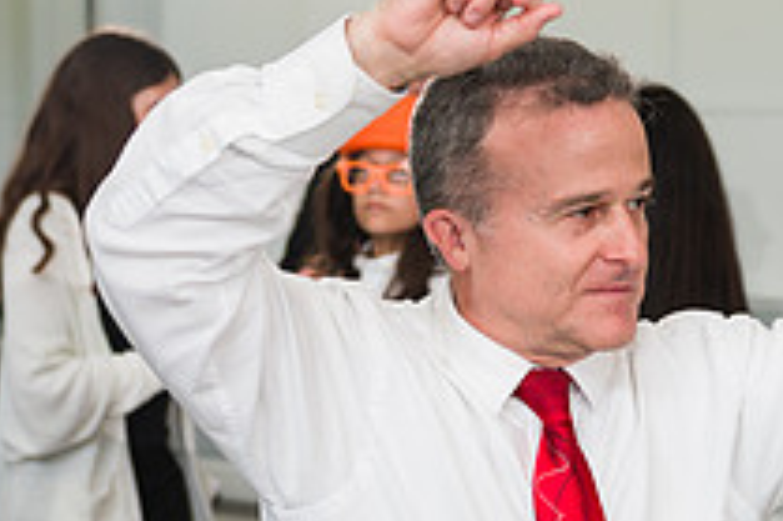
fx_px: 1934
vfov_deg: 15.3
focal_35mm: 89
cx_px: 532
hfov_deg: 22.8
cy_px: 375
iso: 400
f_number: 3.2
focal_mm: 32
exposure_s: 1/200
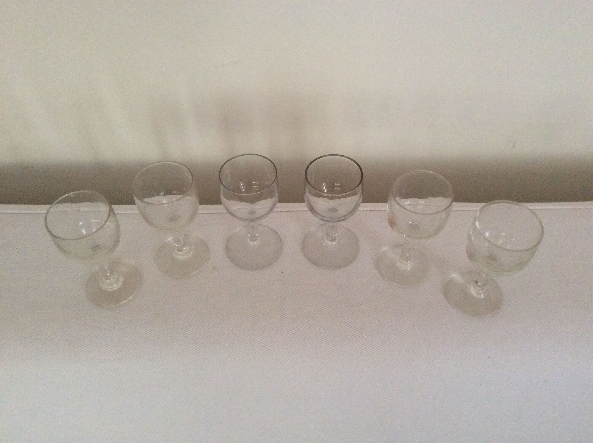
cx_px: 296
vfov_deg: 44.1
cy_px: 222
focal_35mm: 32
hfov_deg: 56.9
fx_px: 547
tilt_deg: -50.3
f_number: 2.4
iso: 200
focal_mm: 3.3
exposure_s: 1/25
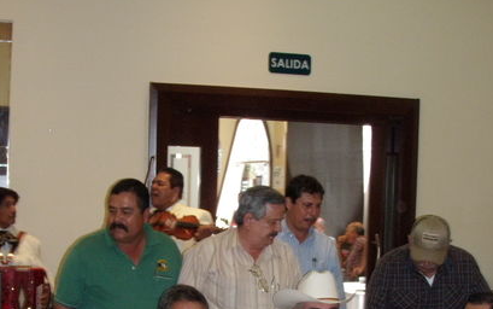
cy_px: 245
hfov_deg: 32.5
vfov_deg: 20.4
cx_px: 250
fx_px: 847
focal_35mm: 63
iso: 320
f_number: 3.5
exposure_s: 1/30
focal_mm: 6.7
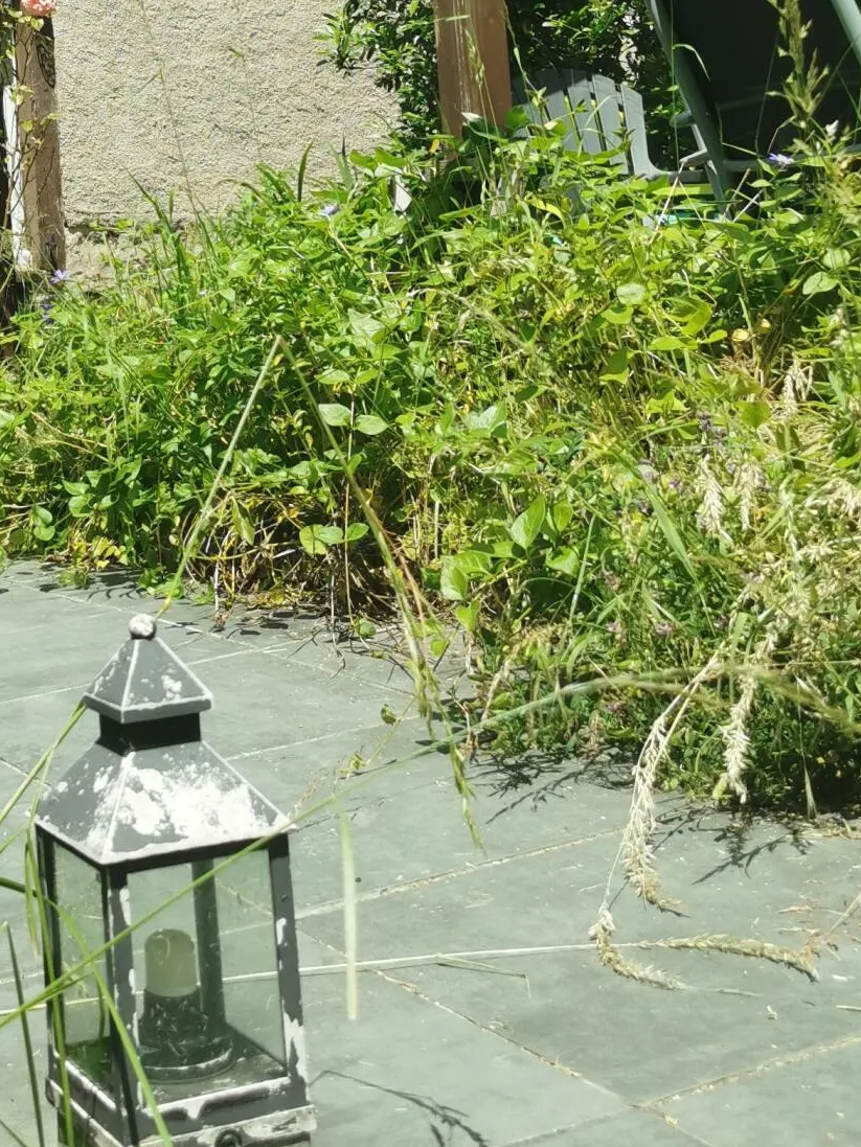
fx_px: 2089
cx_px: 10
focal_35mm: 63
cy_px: 66
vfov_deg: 29.2
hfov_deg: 22.4
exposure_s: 1/2732
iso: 50
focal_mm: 5.56
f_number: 1.6
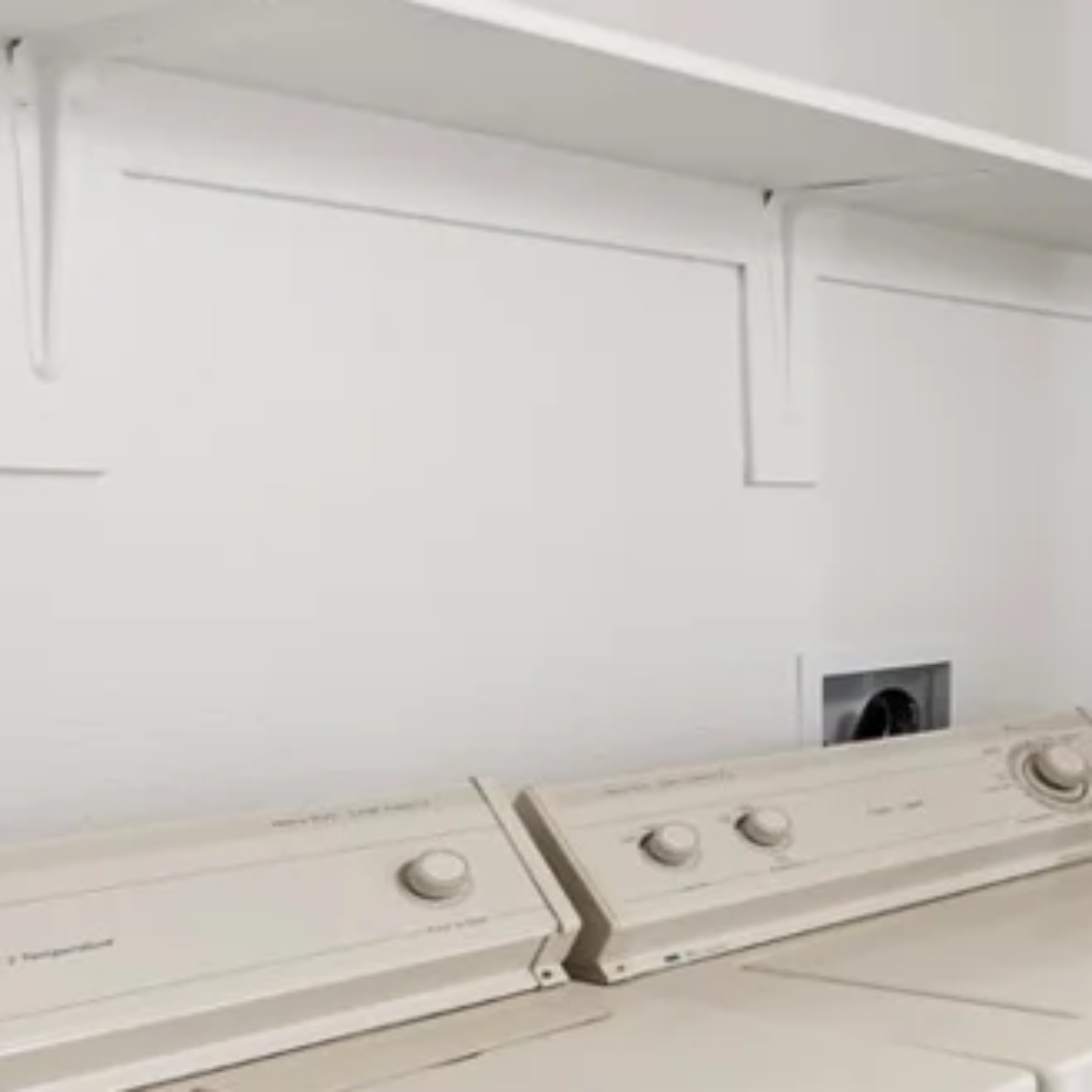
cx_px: 1646
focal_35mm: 45
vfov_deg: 37.5
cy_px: 529
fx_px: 1606
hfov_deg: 26.7
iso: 400
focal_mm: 17
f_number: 8
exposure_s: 1/5
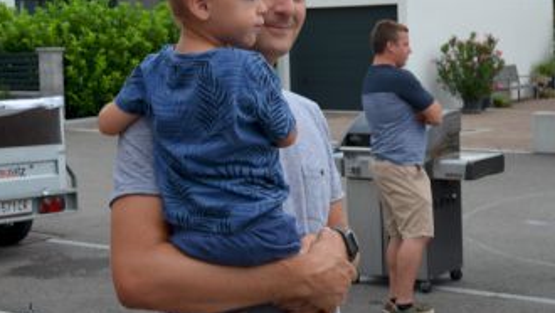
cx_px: 350
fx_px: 1090
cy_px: 116
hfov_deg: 28.5
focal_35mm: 74
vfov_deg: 16.3
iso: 360
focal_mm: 24
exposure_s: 1/125
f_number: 5.6
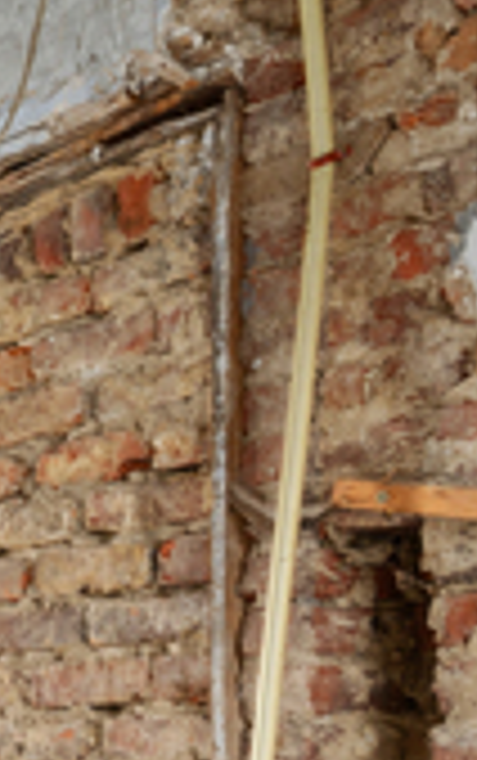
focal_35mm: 77
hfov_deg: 9.7
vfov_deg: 25.9
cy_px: 686
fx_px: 1598
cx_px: -1166
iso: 320
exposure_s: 1/1.67
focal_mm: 16
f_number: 11
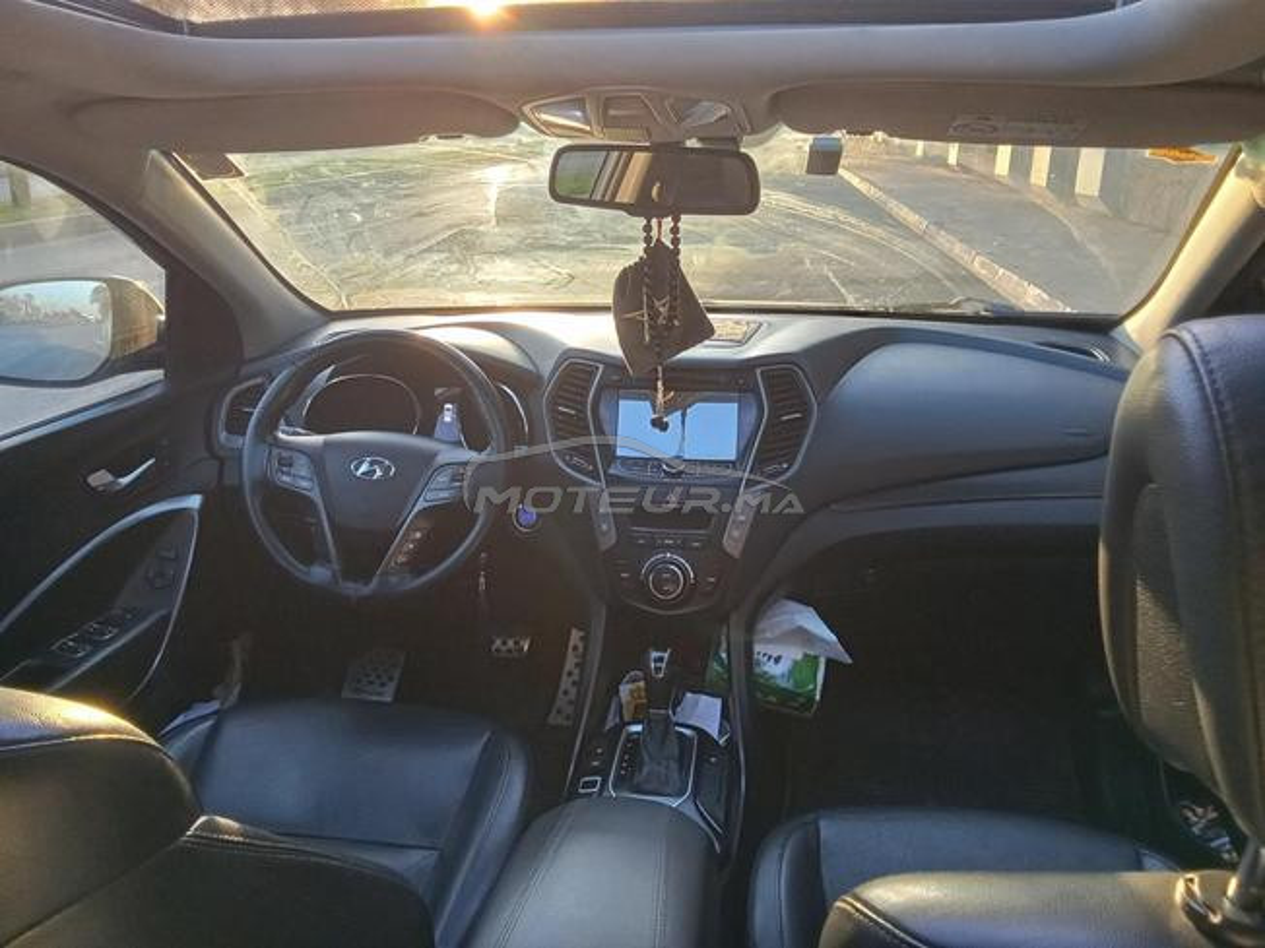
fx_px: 987
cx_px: 632
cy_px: 474
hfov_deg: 65.3
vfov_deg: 51.4
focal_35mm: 27
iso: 194
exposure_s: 1/100
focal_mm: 2.79
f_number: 2
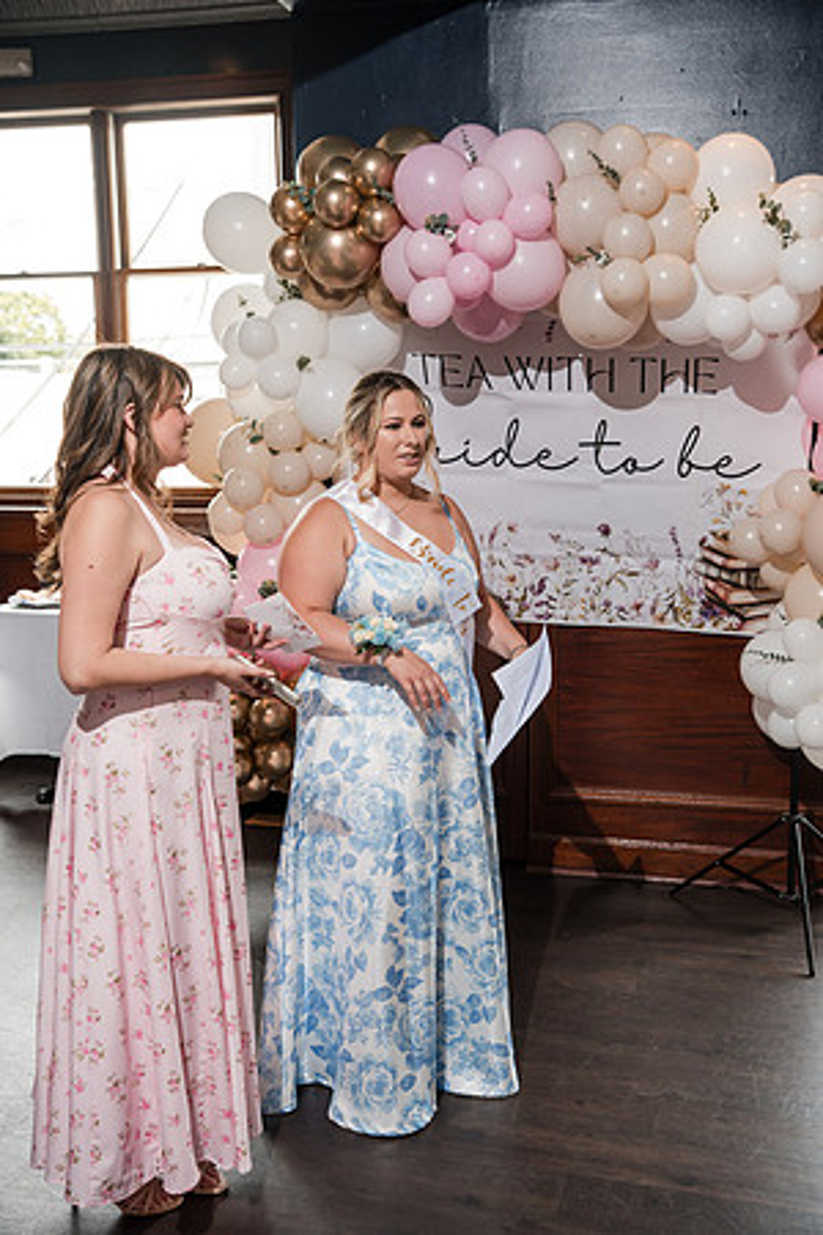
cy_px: 618
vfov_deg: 48.5
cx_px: 412
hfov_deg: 33.4
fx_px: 1372
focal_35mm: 40
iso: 800
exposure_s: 1/250
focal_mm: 40
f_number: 4
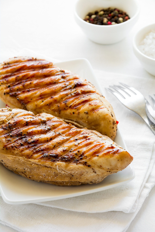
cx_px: 78
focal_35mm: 158
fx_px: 1017
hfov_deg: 8.7
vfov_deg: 13.0
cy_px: 116
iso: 100
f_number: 9
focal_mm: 105
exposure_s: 1/5
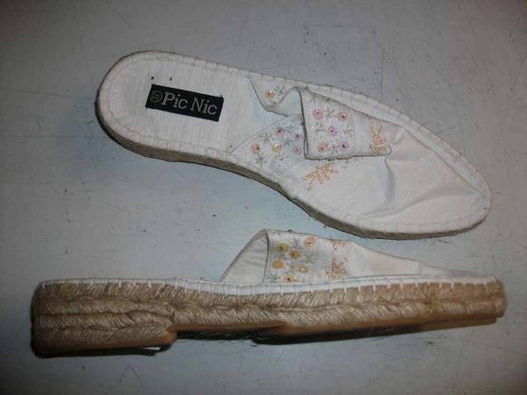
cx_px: 264
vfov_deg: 44.2
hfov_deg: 56.8
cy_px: 198
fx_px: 487
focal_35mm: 32
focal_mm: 5.7
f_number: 2.9
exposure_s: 1/40
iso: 80
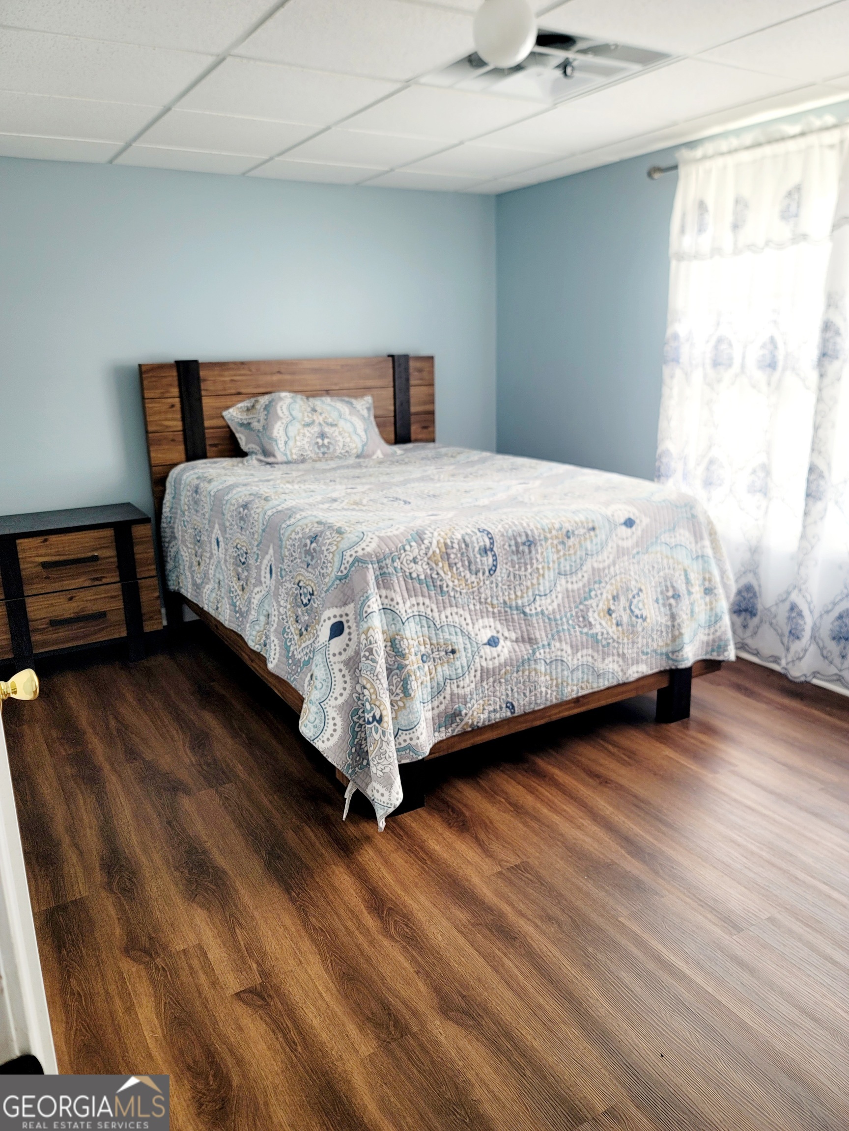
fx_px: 818
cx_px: 424
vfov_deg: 69.4
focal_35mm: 25
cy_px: 566
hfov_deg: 54.9
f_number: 1.8
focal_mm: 7
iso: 32
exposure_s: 1/120
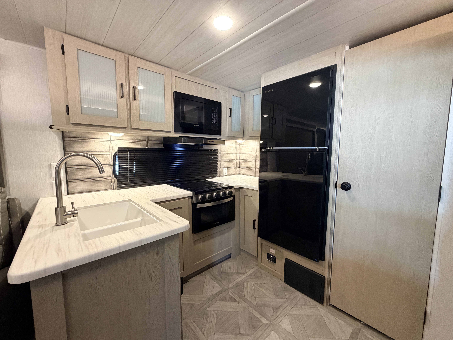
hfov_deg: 102.1
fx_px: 183
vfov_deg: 85.7
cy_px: 170
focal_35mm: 14
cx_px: 226
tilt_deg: -5.9
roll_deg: -0.5
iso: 400
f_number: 2.2
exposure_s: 1/57
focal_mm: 2.22
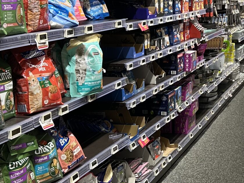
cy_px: 87
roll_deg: +0.9
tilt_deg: -12.0
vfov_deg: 18.7
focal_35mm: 79
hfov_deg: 24.4
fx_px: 557
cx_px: 186
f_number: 1.5
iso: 64
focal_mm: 5.7
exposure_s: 1/99
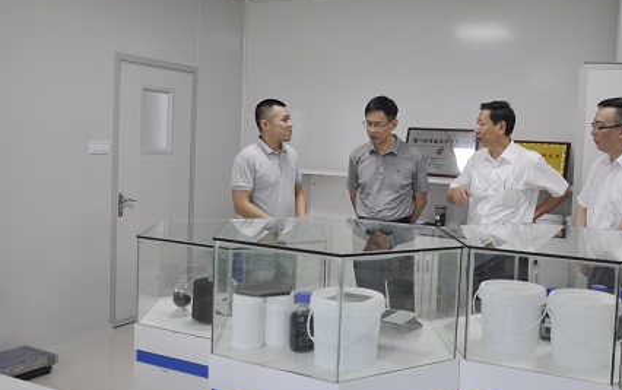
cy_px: 175
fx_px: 638
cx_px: 353
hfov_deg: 51.8
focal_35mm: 38
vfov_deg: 34.0
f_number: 5.6
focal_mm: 21
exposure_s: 1/30
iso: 400
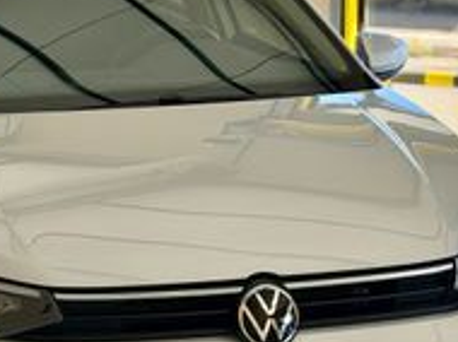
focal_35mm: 119
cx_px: 108
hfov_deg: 16.5
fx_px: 1572
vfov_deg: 12.4
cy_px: 195
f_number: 1.78
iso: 80
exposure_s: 1/646
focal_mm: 6.76
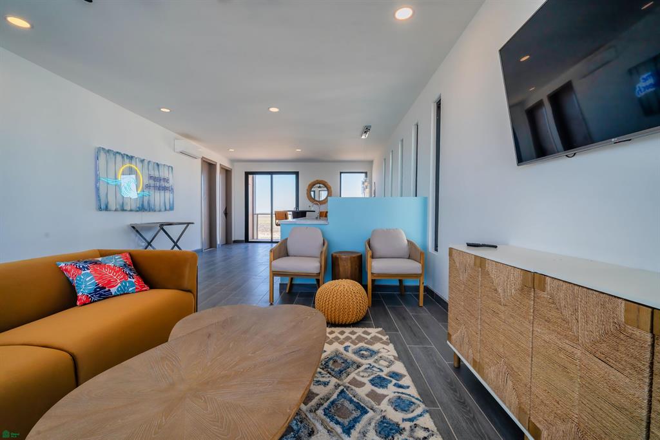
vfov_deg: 81.2
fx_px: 257
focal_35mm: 14
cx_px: 330
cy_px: 220
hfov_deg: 104.3
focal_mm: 14
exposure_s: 1/125
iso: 400
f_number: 8
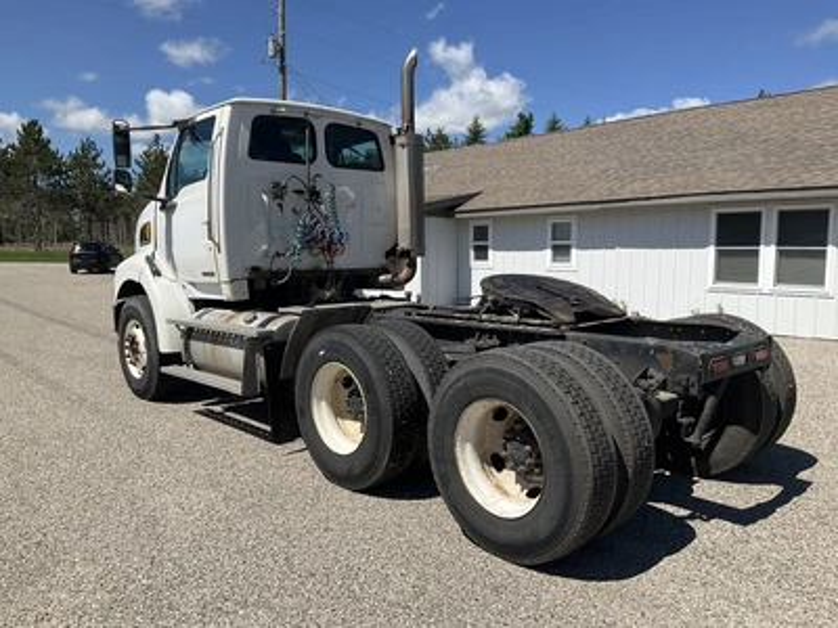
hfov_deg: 61.7
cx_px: 419
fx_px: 702
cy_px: 314
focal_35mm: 29
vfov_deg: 48.2
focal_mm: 3
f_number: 1.8
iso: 25
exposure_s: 1/2667
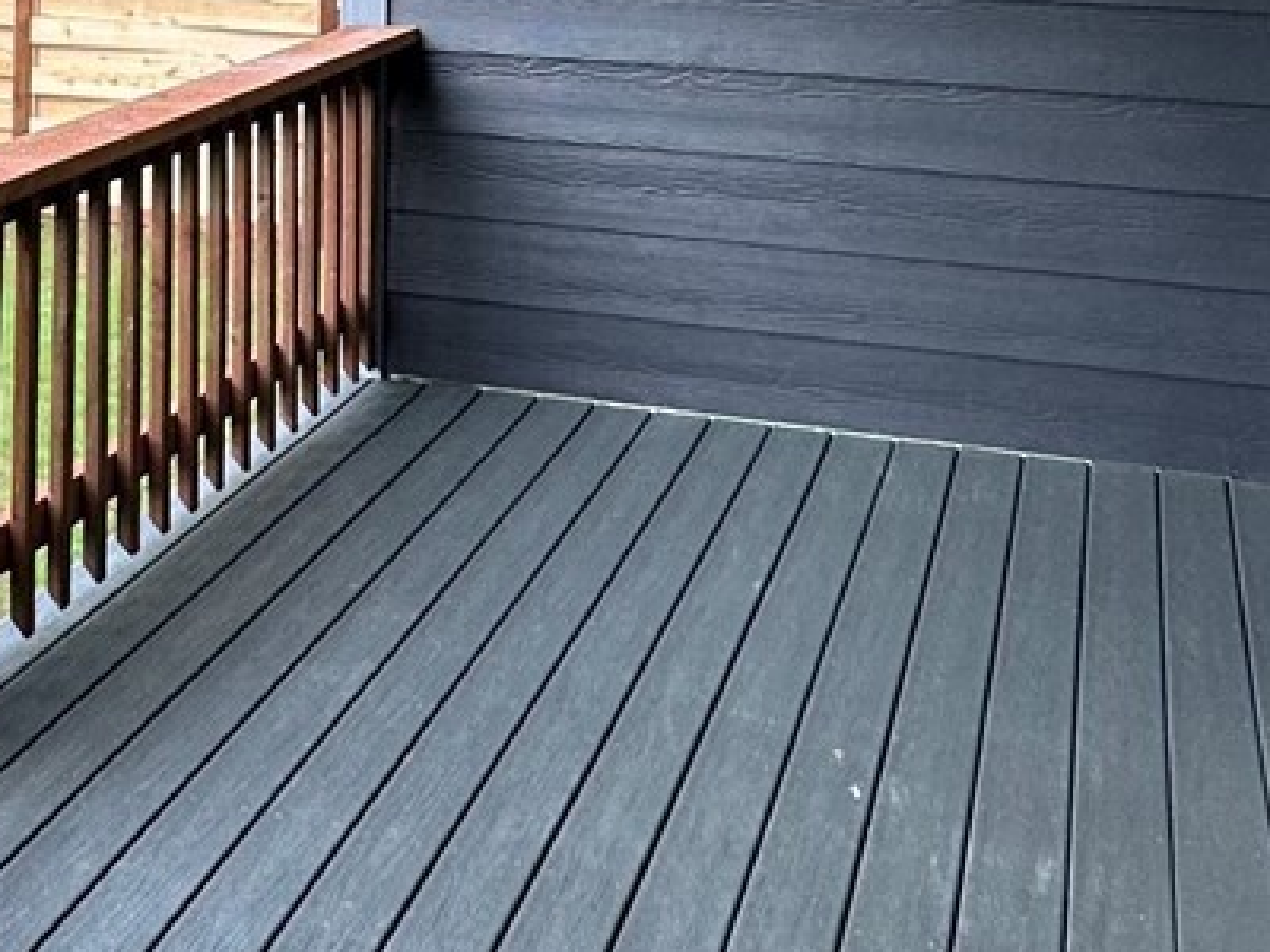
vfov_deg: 22.5
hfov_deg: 34.0
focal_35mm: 56
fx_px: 2055
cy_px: -374
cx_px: 413
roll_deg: -1.1
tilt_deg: +3.6
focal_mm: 2.22
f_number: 2.2
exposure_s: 1/120
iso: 100
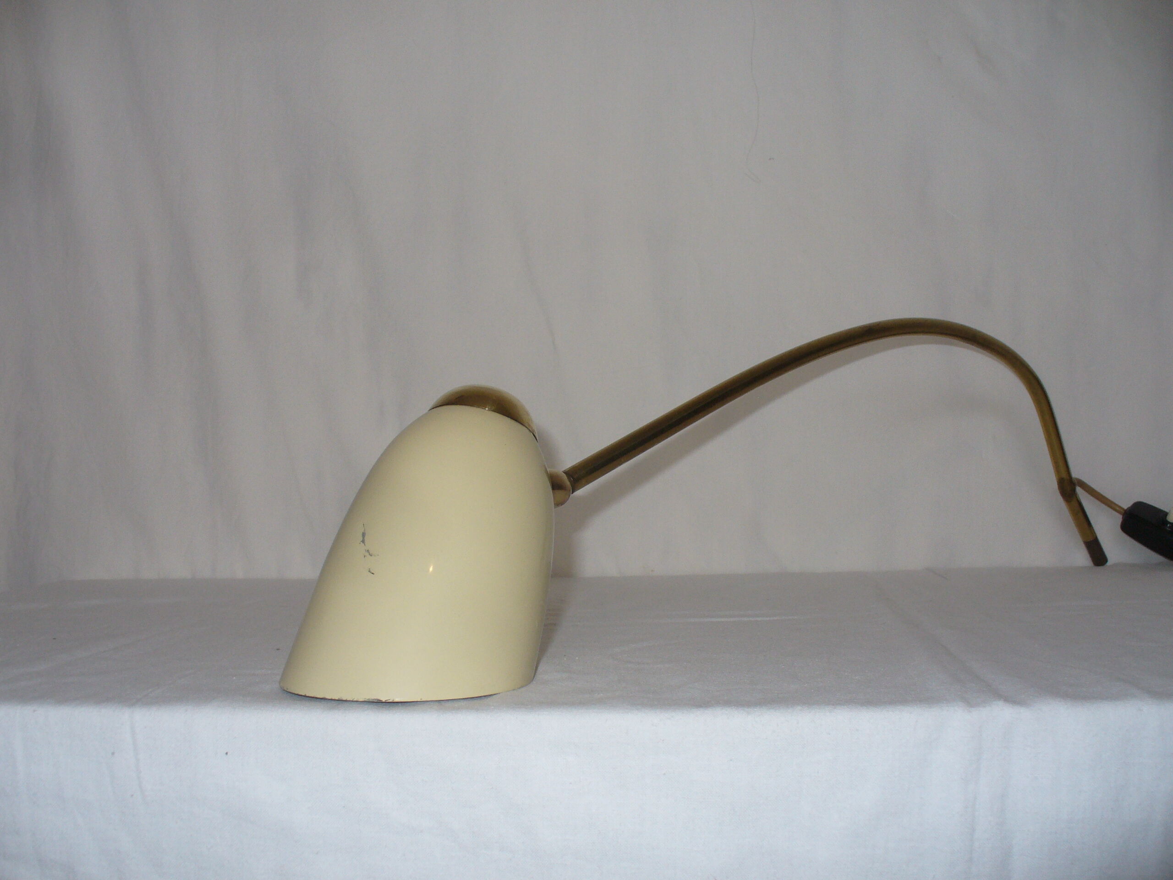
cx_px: 586
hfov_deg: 50.1
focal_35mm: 37
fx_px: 1254
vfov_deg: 38.7
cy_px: 440
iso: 100
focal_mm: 6.1
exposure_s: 1/30
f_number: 2.8
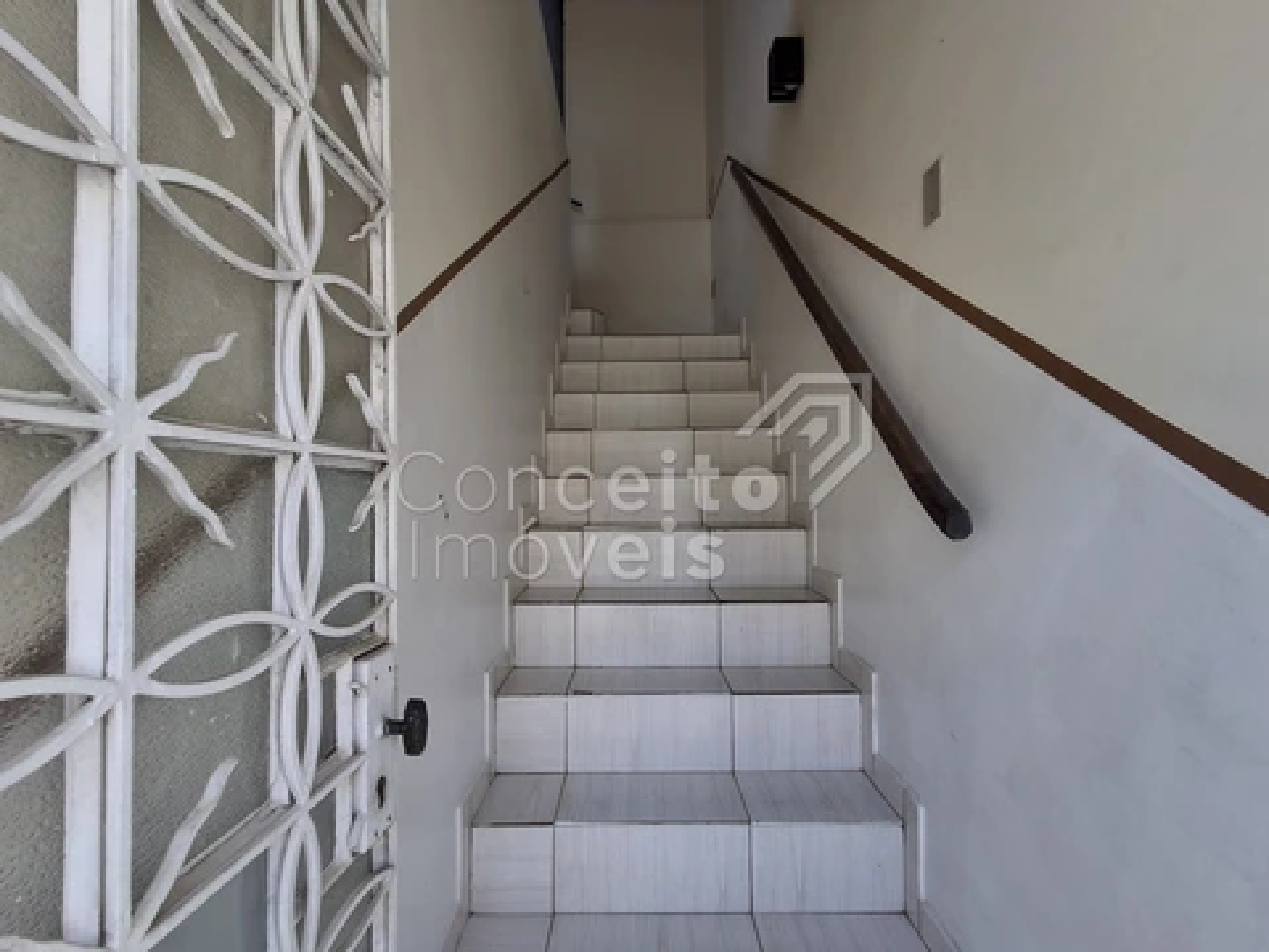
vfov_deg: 78.1
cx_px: 634
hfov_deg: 94.5
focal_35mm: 16
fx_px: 587
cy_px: 476
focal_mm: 1.64
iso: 40
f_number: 2.2
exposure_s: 1/120
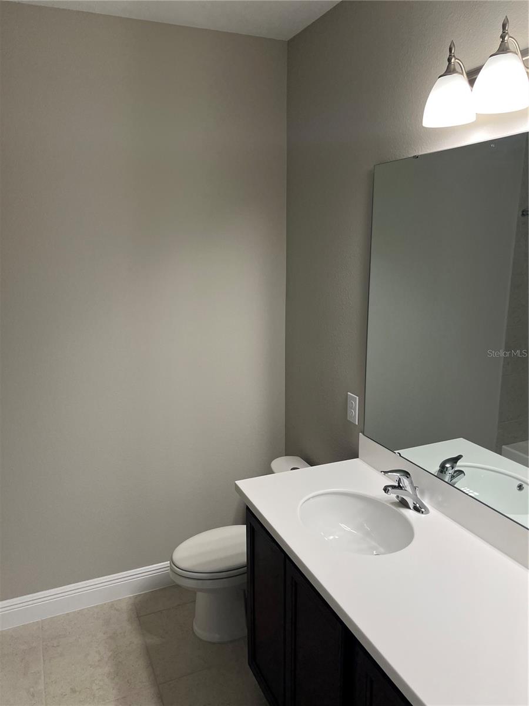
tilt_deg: -13.4
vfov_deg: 67.3
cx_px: 264
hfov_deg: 53.1
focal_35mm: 26
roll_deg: +1.6
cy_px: 353
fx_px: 530
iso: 64
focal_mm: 5.7
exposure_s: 1/120
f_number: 1.5
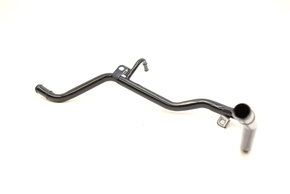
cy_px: 97
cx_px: 145
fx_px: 363
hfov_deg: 43.6
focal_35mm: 45
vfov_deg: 29.9
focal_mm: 30
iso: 400
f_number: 6.3
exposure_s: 1/160
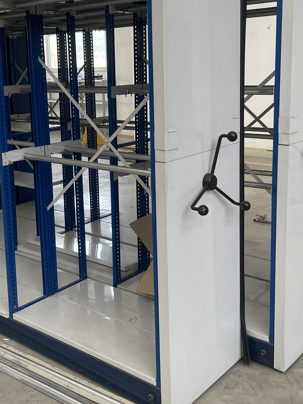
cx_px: 112
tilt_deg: -9.3
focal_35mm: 44
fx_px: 514
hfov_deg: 32.7
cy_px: 158
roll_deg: +1.0
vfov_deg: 42.7
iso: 125
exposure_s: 1/121
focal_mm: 4.2
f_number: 1.6
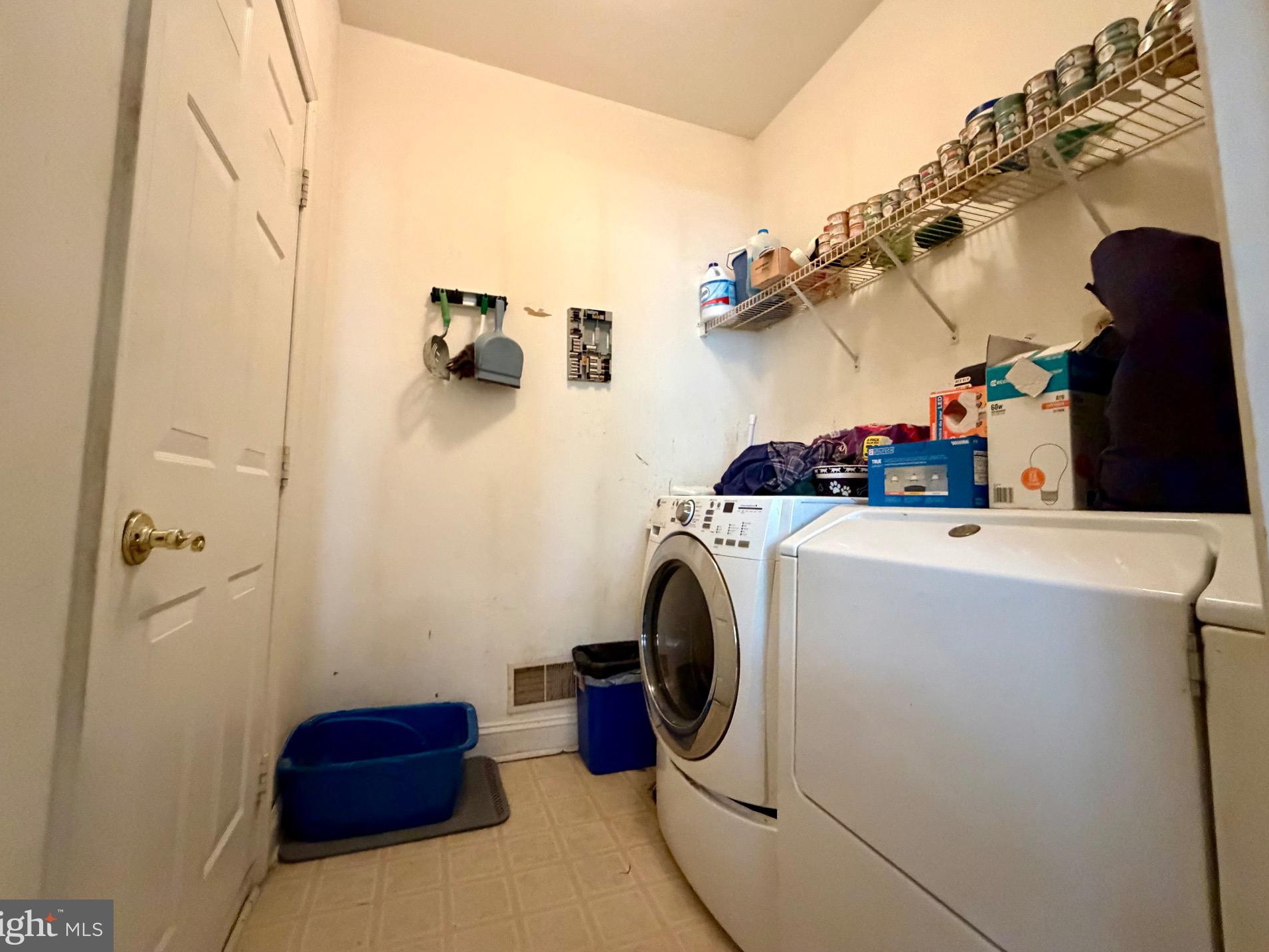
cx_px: 628
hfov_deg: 98.2
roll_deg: +0.9
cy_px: 444
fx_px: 550
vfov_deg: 81.7
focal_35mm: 15
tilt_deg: +6.7
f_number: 2.2
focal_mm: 2.22
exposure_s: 1/60
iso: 1000
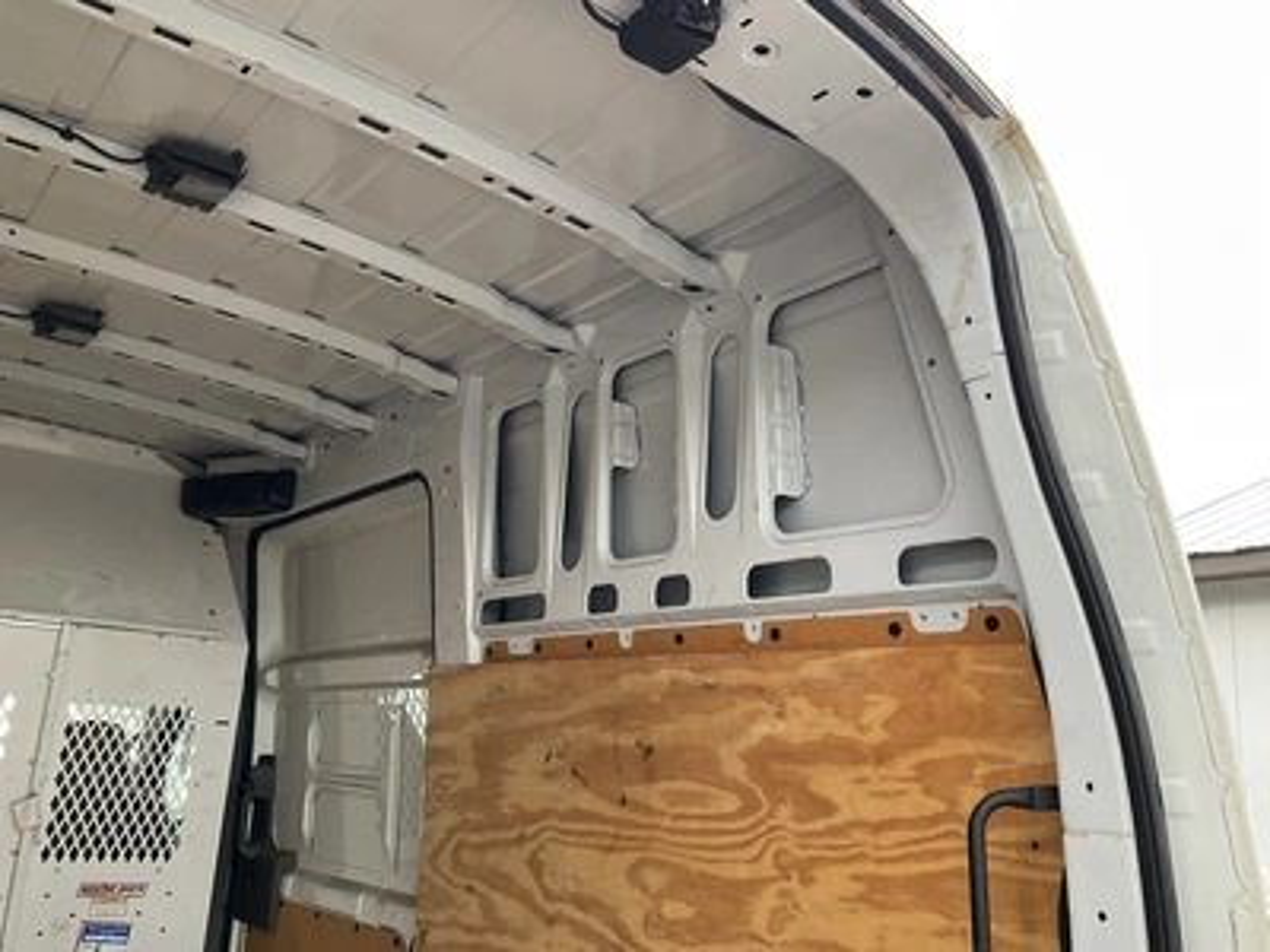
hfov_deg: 61.7
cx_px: 635
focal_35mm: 29
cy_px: 476
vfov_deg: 48.2
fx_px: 1064
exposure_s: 1/122
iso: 25
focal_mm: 3
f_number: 1.8
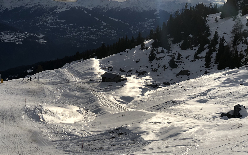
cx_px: 109
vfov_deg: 19.4
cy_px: 94
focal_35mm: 67
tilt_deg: -11.3
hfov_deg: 30.6
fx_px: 453
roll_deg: -1.1
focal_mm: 6
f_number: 2.4
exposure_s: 1/5348
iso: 16
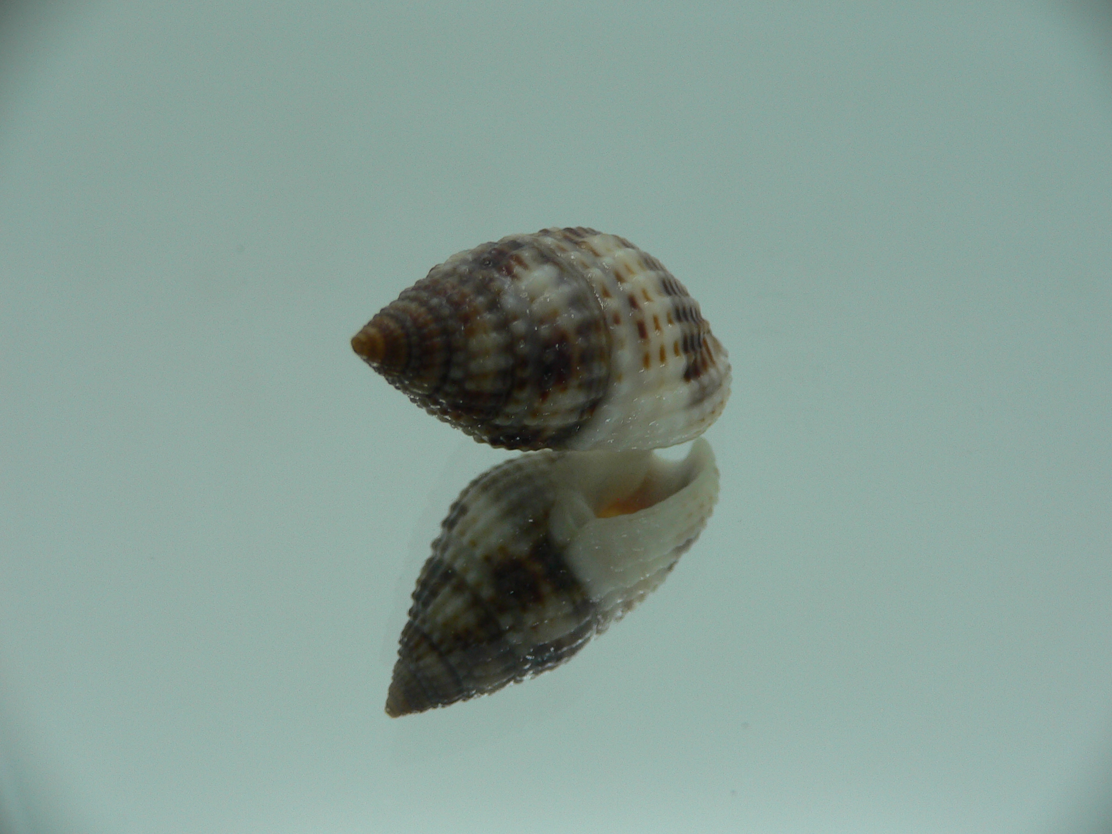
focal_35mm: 35
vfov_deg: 40.7
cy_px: 417
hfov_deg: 52.6
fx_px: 1124
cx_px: 556
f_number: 2.8
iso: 80
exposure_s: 1/60
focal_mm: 4.6
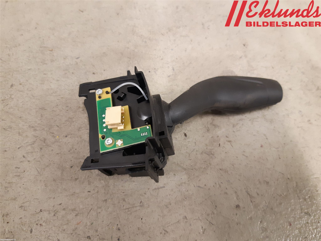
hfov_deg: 67.3
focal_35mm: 26
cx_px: 160
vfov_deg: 53.1
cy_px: 120
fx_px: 241
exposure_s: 1/33
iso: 200
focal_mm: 3.93
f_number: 1.7
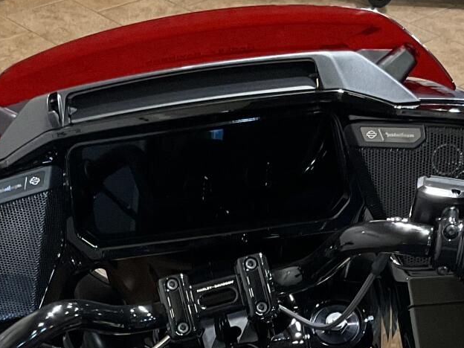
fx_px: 1247
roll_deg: -6.0
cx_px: 225
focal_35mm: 93
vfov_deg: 15.2
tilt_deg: -41.2
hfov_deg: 21.1
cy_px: 446
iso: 125
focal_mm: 3
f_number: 1.8
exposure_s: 1/60
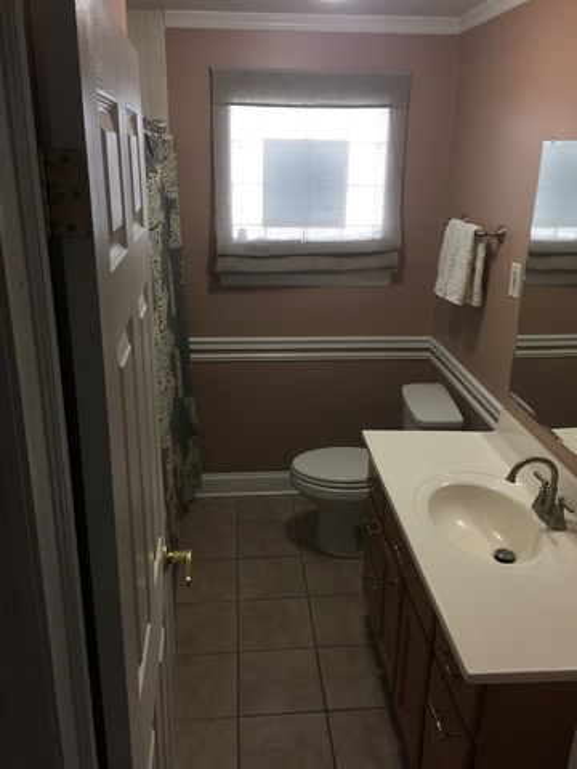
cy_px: 384
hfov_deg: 48.2
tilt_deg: -19.2
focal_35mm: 29
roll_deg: -1.2
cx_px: 288
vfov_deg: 61.7
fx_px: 645
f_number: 2.2
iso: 100
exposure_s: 1/30
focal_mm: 4.15
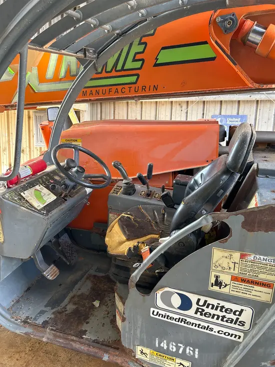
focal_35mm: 26
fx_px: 275
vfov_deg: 67.3
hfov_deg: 53.1
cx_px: 138
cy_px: 184
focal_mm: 5.7
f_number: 1.5
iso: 80
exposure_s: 1/121
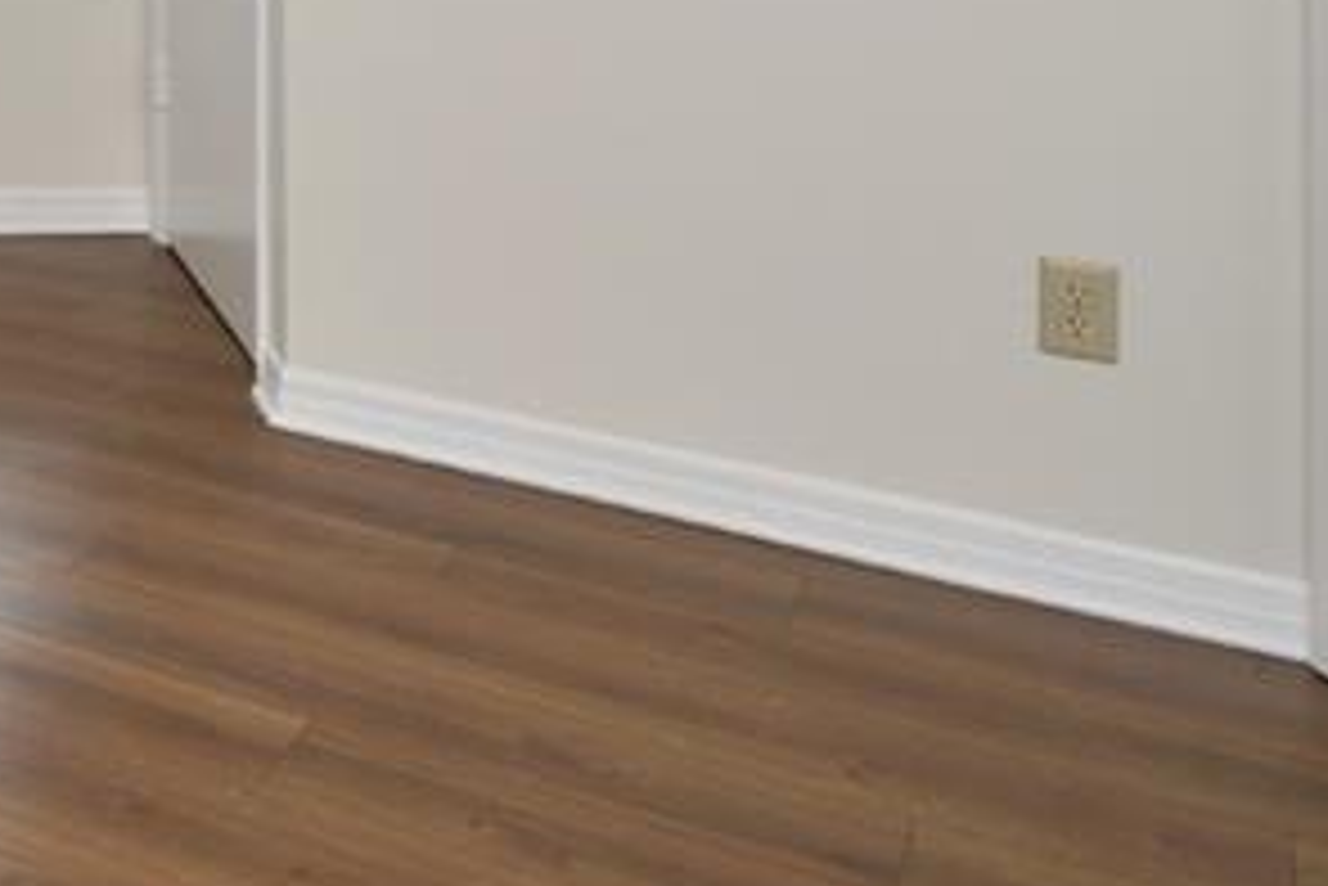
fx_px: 1919
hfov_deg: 29.0
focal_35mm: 52
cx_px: -504
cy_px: -297
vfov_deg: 22.9
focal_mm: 10
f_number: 5.6
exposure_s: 1/125
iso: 100
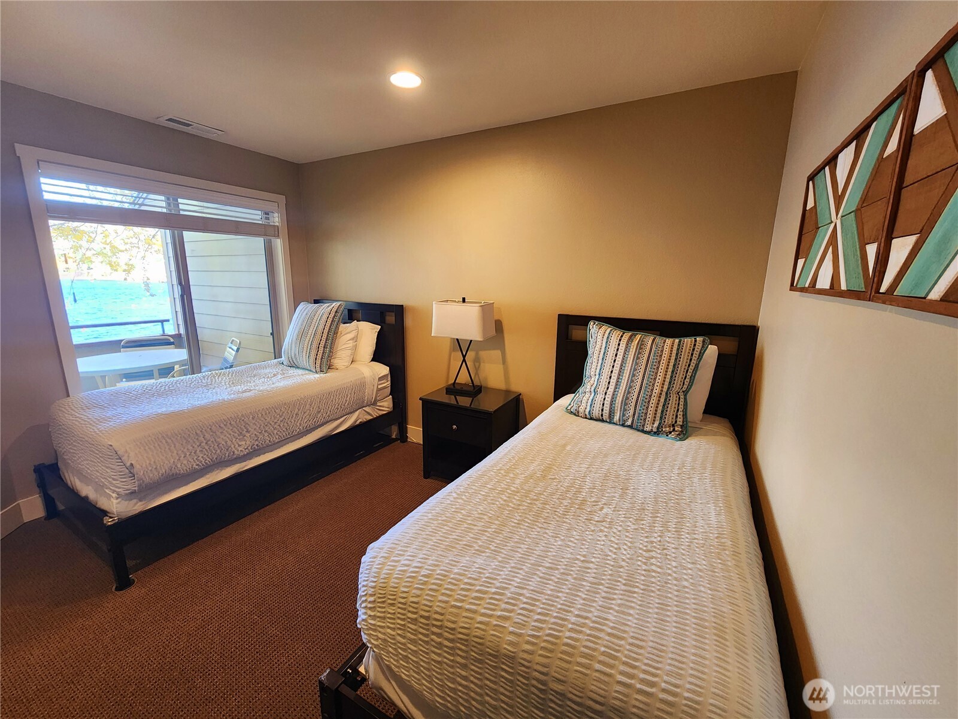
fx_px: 360
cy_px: 360
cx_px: 479
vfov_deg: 89.9
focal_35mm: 13
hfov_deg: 106.2
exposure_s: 1/60.2
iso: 250
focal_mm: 2.2
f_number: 2.2
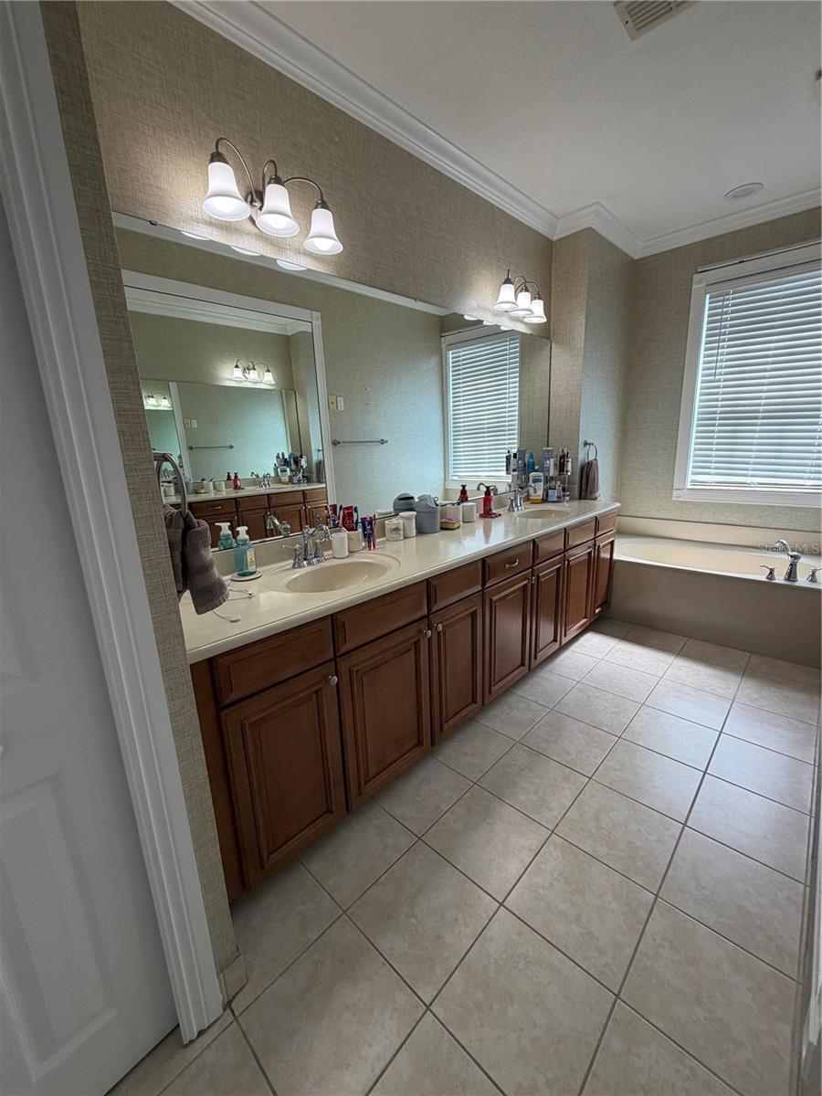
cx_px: 411
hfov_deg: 85.7
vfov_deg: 102.1
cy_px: 548
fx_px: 443
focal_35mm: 14
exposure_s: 1/120
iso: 100
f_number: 2.2
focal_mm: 2.22
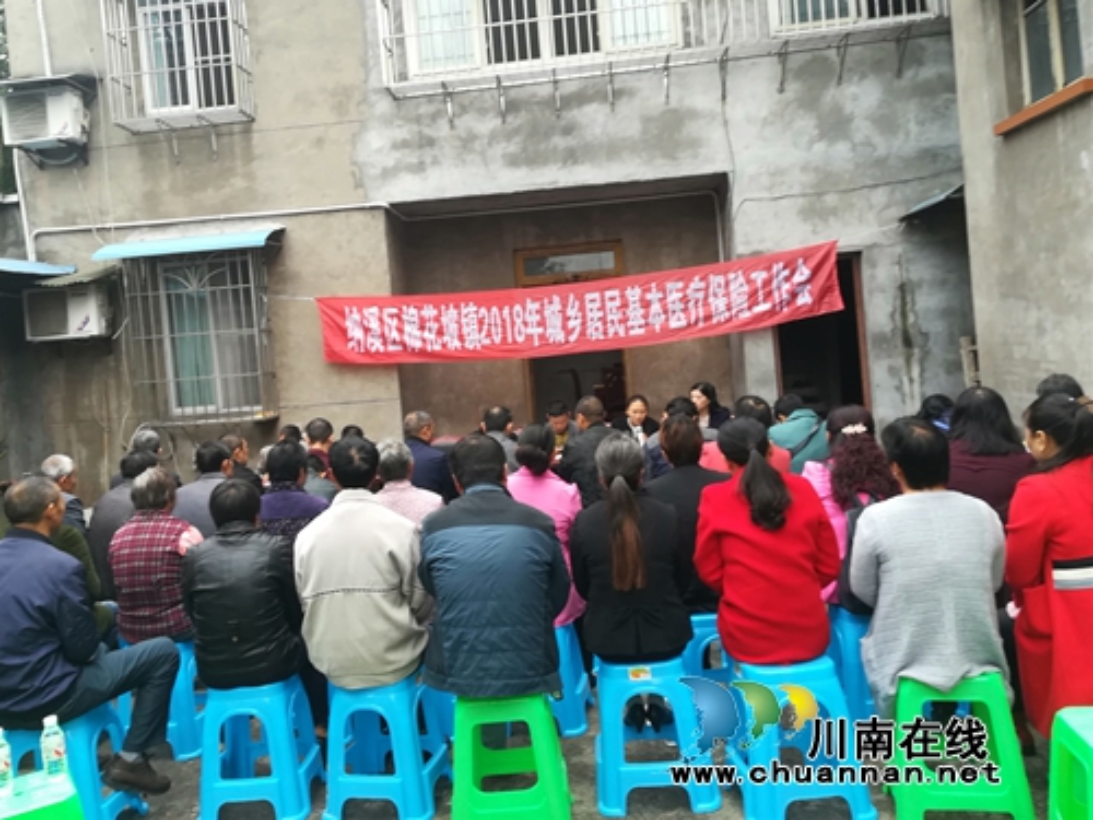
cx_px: 546
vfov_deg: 53.1
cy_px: 410
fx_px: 821
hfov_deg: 67.3
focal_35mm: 26
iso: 50
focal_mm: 3.83
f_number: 2.2
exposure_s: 1/50
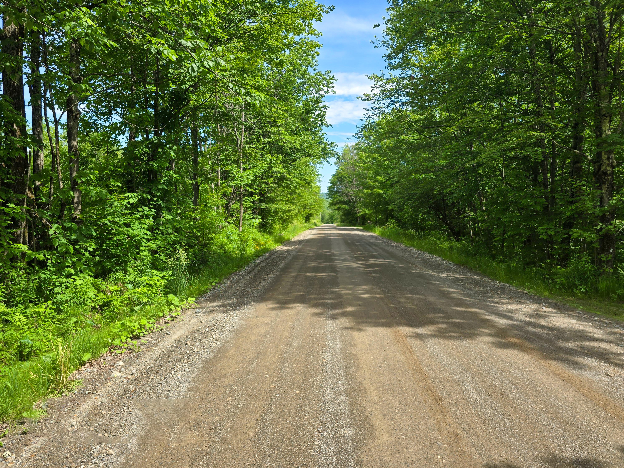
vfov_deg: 58.9
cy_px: 234
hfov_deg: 73.9
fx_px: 415
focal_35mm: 23
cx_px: 312
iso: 12
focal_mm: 6.3
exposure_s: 1/400
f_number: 1.7
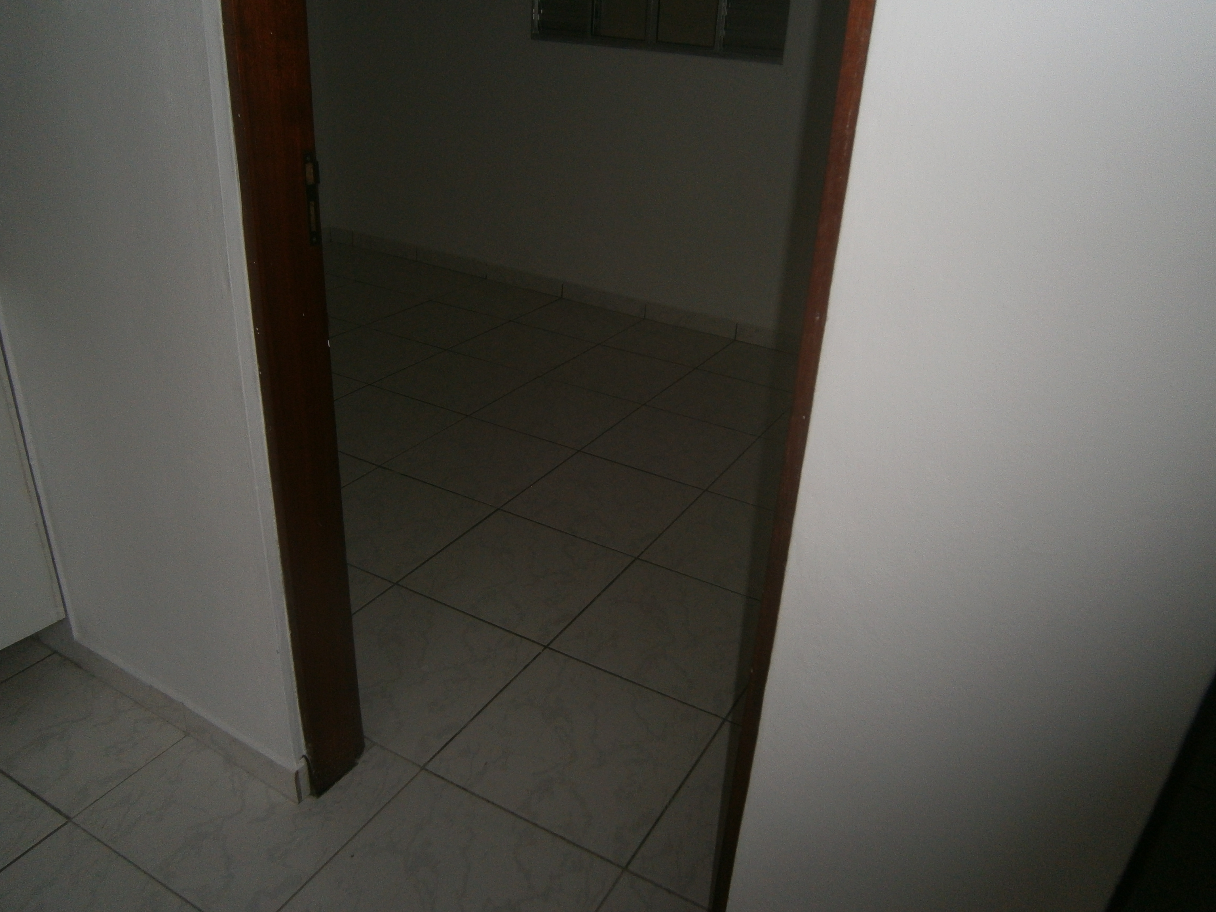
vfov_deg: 53.1
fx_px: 913
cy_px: 456
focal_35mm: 26
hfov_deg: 67.3
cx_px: 608
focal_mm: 4.7
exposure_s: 1/30
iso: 125
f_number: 2.8
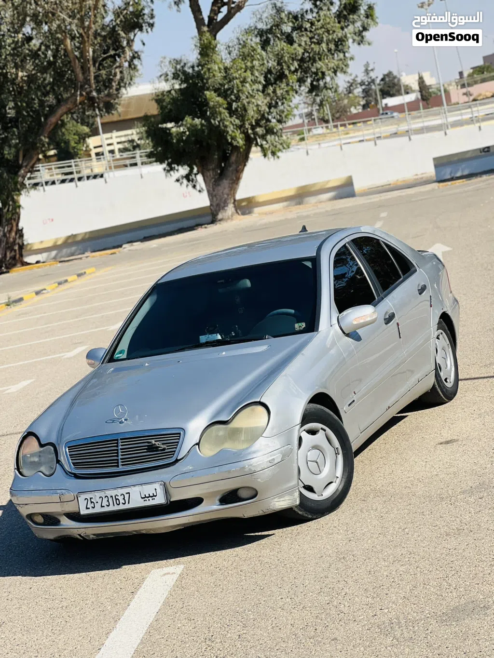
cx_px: 247
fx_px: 1465
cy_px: 329
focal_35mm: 77
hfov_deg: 19.1
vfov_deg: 25.3
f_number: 2.8
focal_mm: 9
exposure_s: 1/867
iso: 32
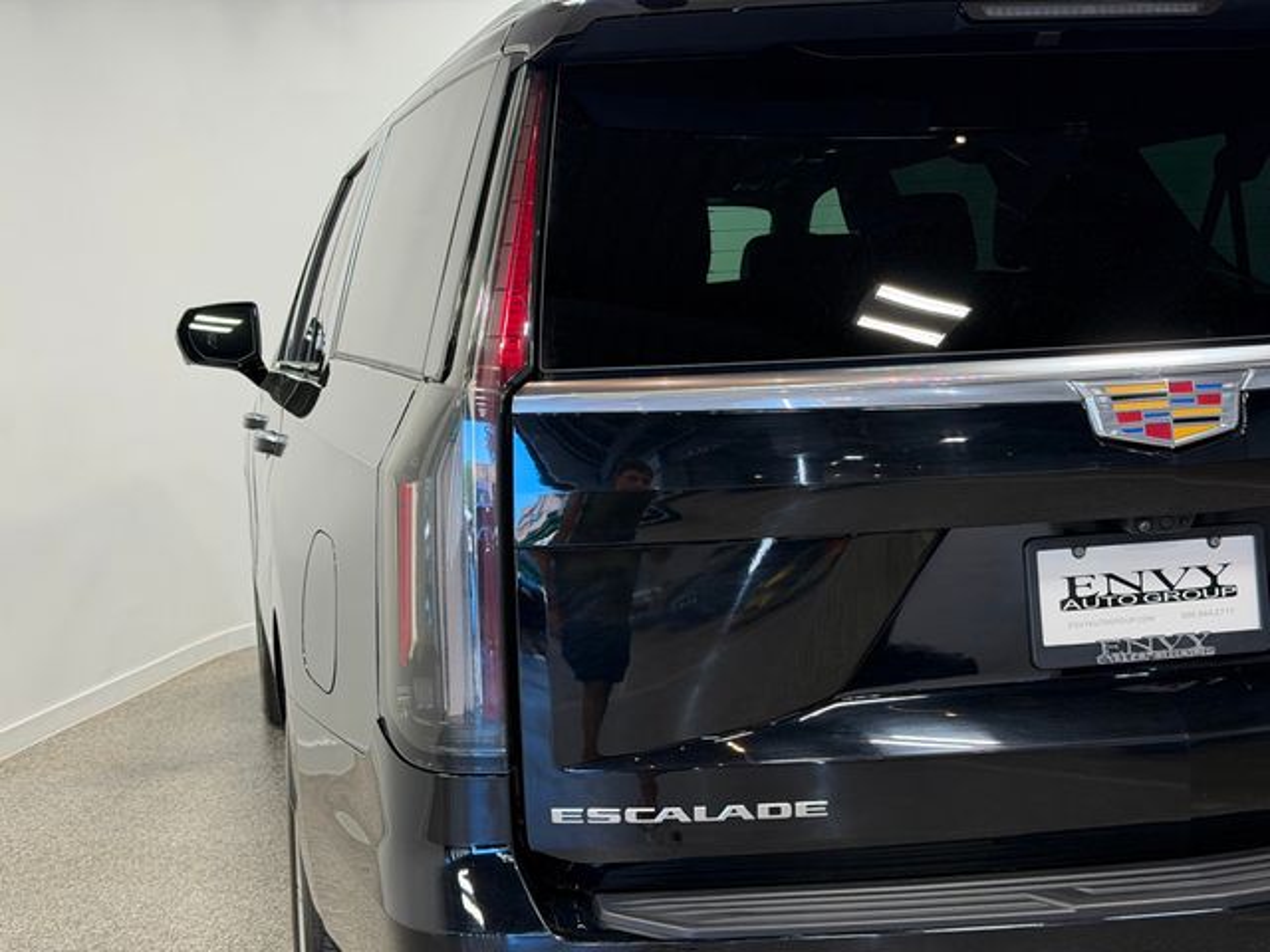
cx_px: 635
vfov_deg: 30.3
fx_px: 1761
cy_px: 476
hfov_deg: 39.7
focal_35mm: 48
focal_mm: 6.76
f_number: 1.78
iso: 64
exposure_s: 1/120
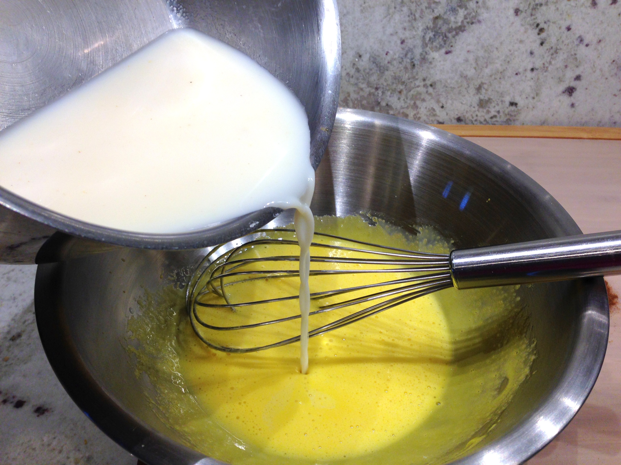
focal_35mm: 33
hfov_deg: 55.4
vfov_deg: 42.9
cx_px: 310
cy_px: 232
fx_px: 592
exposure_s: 1/120
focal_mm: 4.12
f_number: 2.4
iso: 64
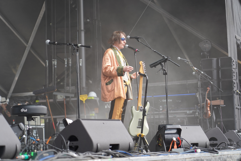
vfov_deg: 13.3
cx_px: 120
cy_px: 80
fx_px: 689
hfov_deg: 19.8
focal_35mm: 103
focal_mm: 103
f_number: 4
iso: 250
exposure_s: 1/160
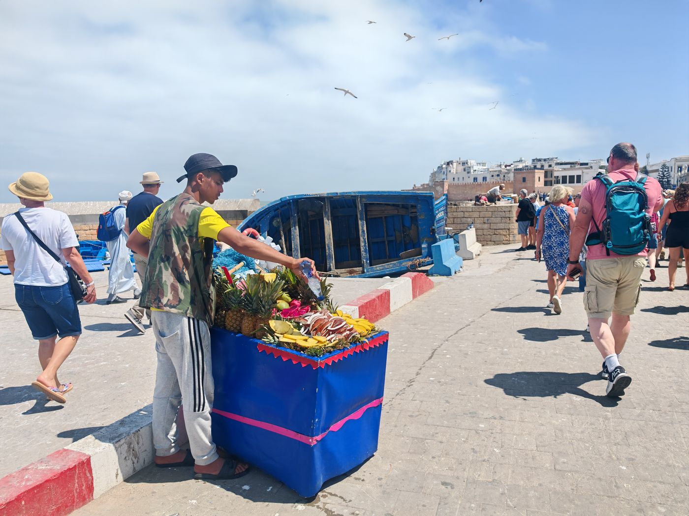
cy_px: 258
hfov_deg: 71.6
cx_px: 344
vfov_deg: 56.8
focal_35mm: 24
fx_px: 478
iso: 100
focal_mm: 6.83
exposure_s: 1/8300
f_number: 2
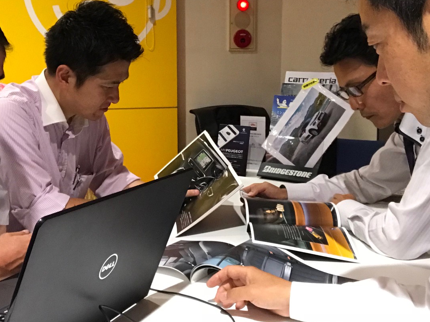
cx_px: 204
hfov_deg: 41.2
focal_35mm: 46
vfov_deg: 31.5
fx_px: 571
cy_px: 137
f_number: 2.2
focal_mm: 2.87
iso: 200
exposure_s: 1/16
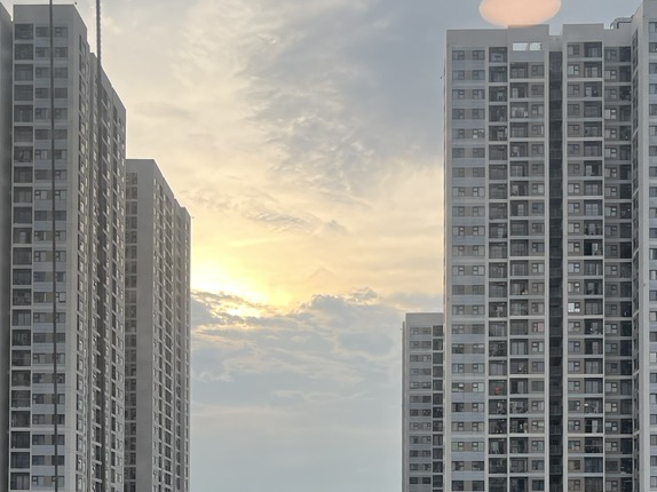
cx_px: 366
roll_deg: +0.6
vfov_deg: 23.8
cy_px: 529
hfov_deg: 33.2
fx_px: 1100
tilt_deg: +1.8
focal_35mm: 58
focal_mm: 5.1
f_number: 1.6
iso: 50
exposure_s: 1/684
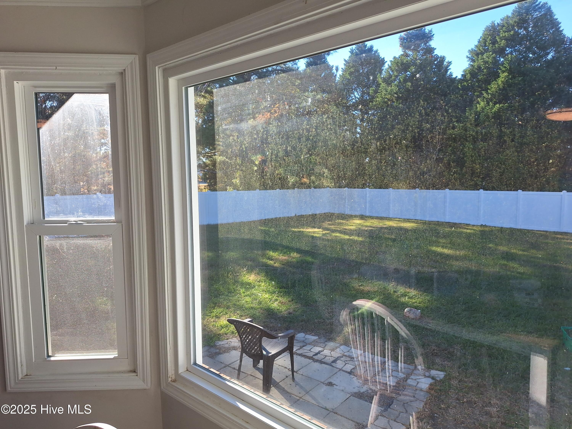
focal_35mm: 23
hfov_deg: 73.9
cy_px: 214
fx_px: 380
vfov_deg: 58.9
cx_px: 286
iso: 40
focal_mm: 5.54
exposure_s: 1/487
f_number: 1.8
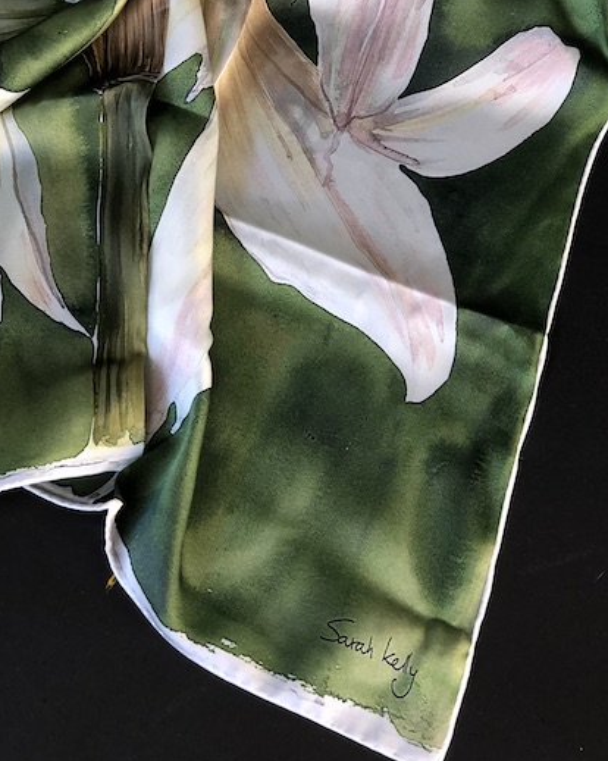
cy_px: 179
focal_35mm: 86
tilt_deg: -66.1
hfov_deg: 17.8
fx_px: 1936
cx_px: 226
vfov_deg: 22.0
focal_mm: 6.6
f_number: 2.8
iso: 50
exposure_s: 1/33
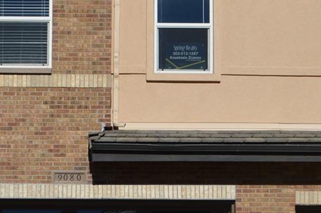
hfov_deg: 19.1
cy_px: 198
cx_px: 55
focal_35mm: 106
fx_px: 944
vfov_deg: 12.8
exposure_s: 1/500
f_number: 11
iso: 140
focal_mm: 22
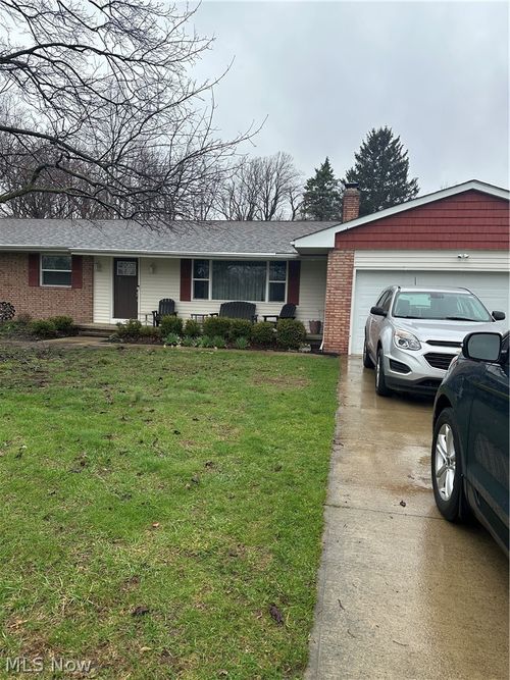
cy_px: 340
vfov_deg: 71.6
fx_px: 472
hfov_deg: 56.8
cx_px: 255
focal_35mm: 24
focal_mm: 6.86
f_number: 1.78
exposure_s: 1/903
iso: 80
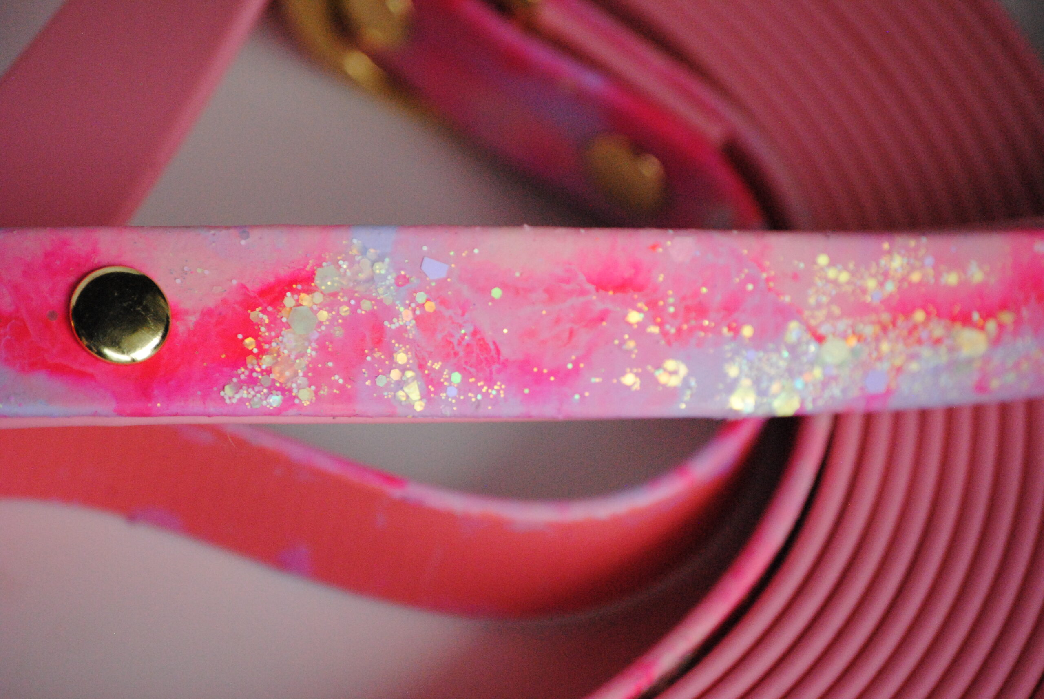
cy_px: 350
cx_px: 522
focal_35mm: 300
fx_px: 8711
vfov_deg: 4.6
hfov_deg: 6.9
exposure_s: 1/400
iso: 1600
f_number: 5.6
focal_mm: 200
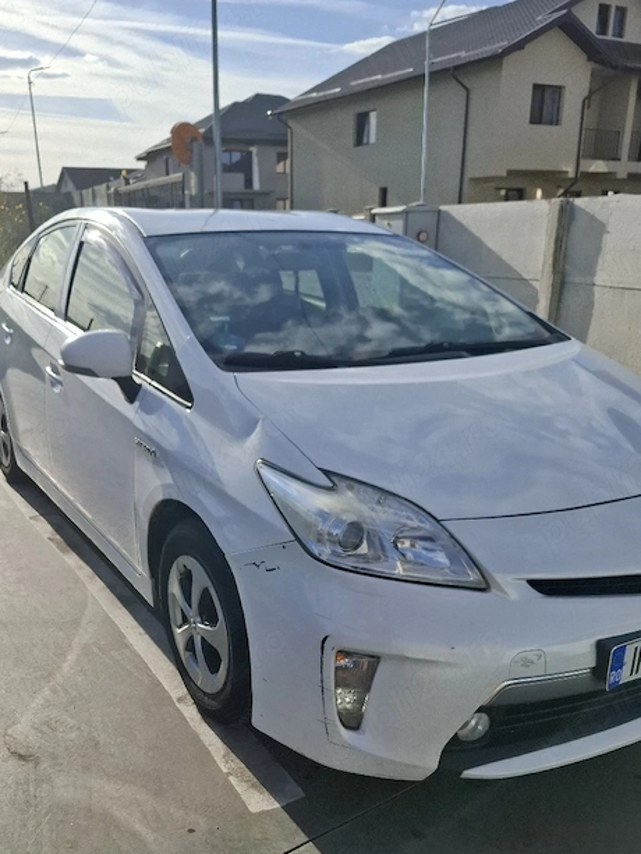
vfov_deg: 59.5
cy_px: 511
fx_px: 740
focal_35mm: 30
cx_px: 252
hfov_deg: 46.5
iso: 50
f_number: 1.8
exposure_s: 1/5000
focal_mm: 5.54
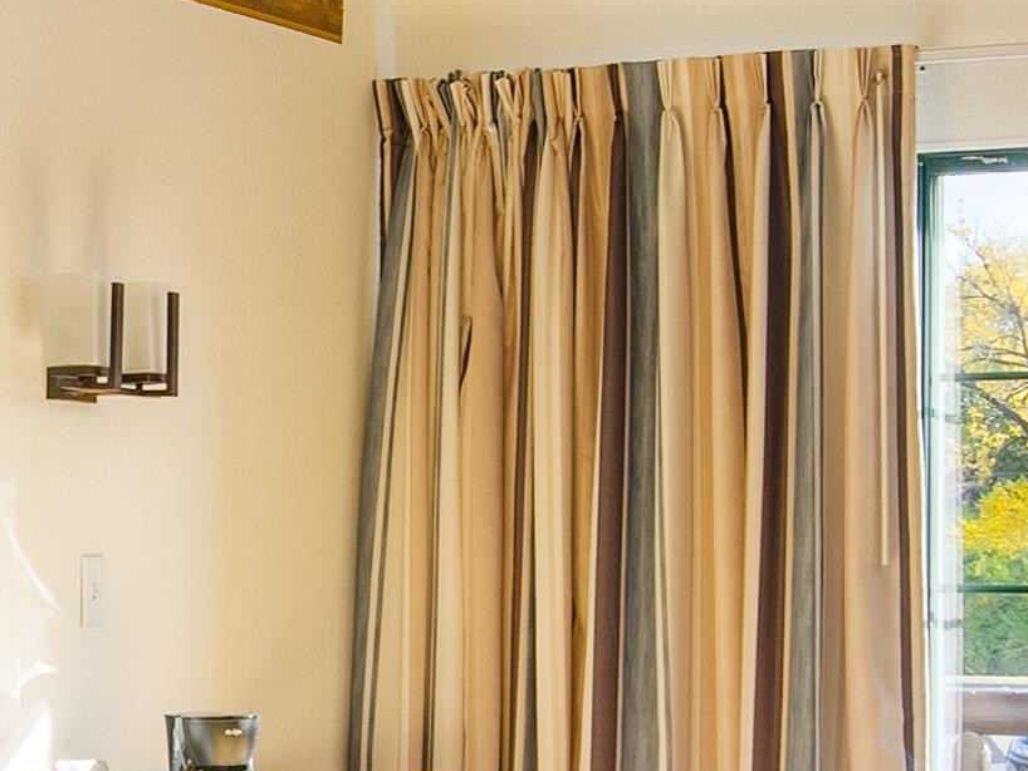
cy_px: 678
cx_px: -50
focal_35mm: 141
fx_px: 4189
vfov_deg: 10.5
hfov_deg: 13.7
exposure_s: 1/200
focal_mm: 20
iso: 400
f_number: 11
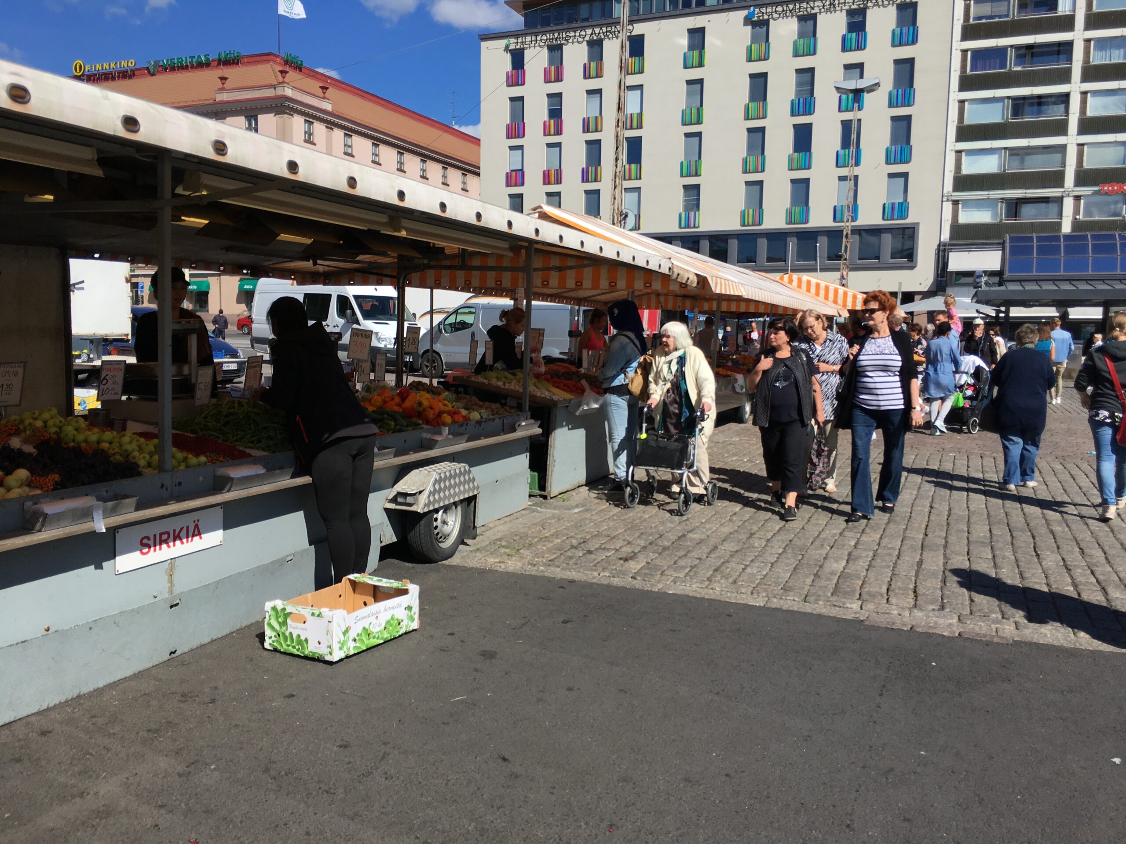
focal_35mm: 29
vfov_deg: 48.2
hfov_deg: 61.7
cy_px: 422
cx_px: 563
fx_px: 943
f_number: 2.2
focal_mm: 4.15
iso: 25
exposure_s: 1/1972
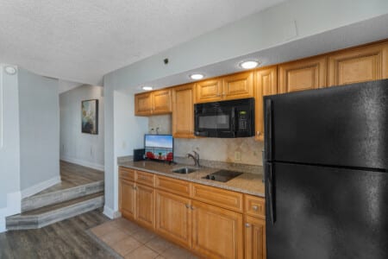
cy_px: 130
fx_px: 162
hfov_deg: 100.4
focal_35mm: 15
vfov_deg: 77.3
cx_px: 194
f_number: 4.5
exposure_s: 1/15
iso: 100
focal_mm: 10
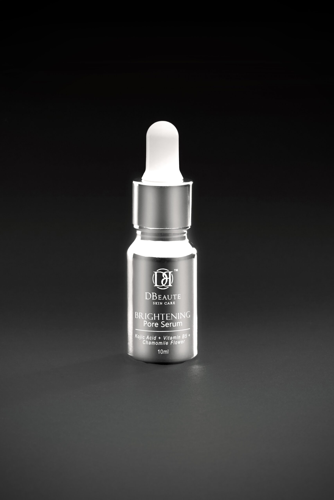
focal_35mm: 112
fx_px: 1558
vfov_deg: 18.3
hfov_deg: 12.2
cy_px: 250
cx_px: 167
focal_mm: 75
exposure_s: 1/80
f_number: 20
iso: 640
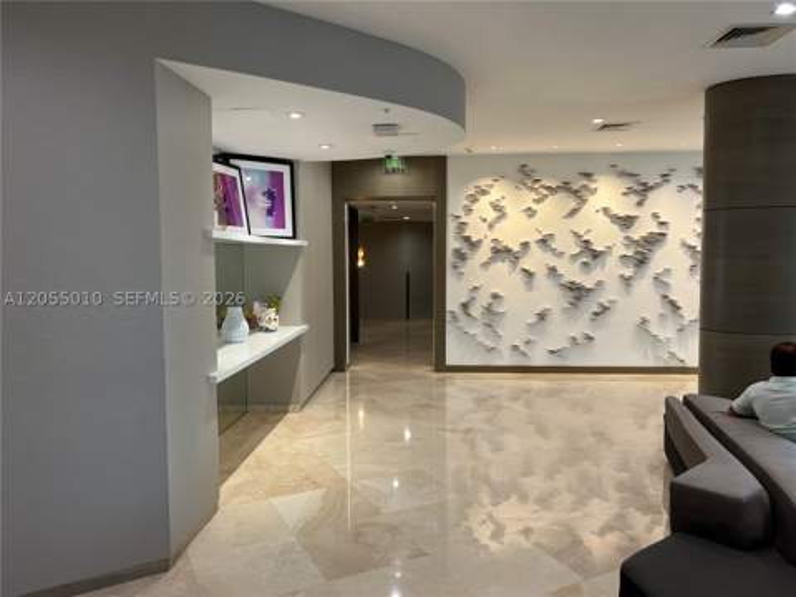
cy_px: 298
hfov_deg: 67.3
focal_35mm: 26
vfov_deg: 53.1
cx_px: 398
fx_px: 598
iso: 80
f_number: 1.5
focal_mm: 5.7
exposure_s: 1/60
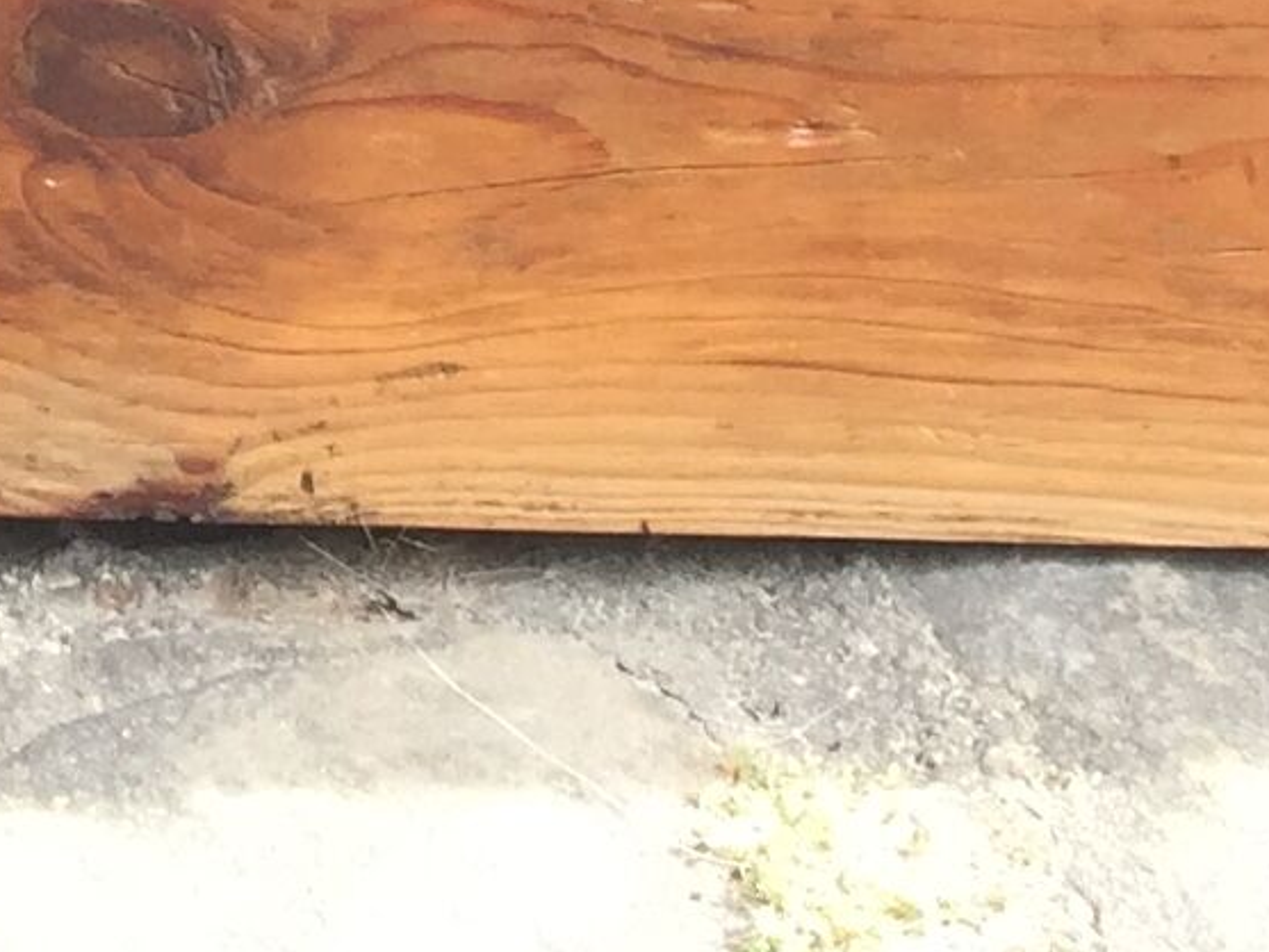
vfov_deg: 7.8
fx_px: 6233
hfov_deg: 10.9
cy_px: -1742
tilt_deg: -12.1
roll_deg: -0.9
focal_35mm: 170
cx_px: -1016
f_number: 2.2
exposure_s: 1/190
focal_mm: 4.15
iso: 32
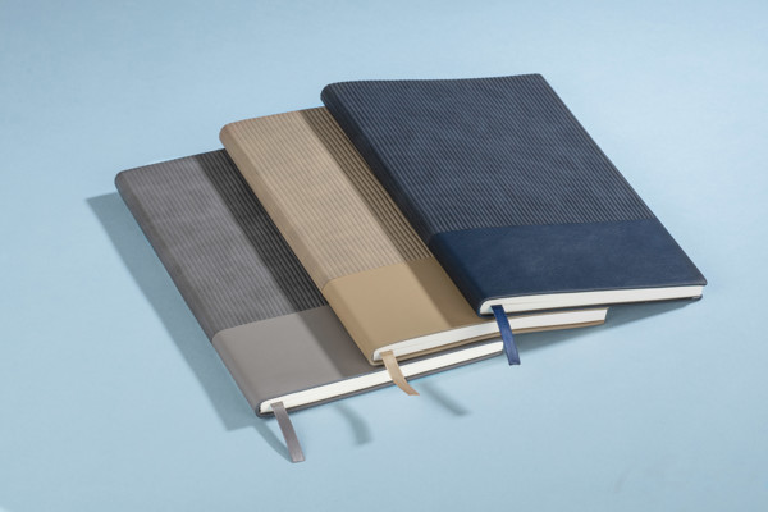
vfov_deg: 10.8
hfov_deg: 16.1
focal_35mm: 127
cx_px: 384
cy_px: 256
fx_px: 2709
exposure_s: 1/125
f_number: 13
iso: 100
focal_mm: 85
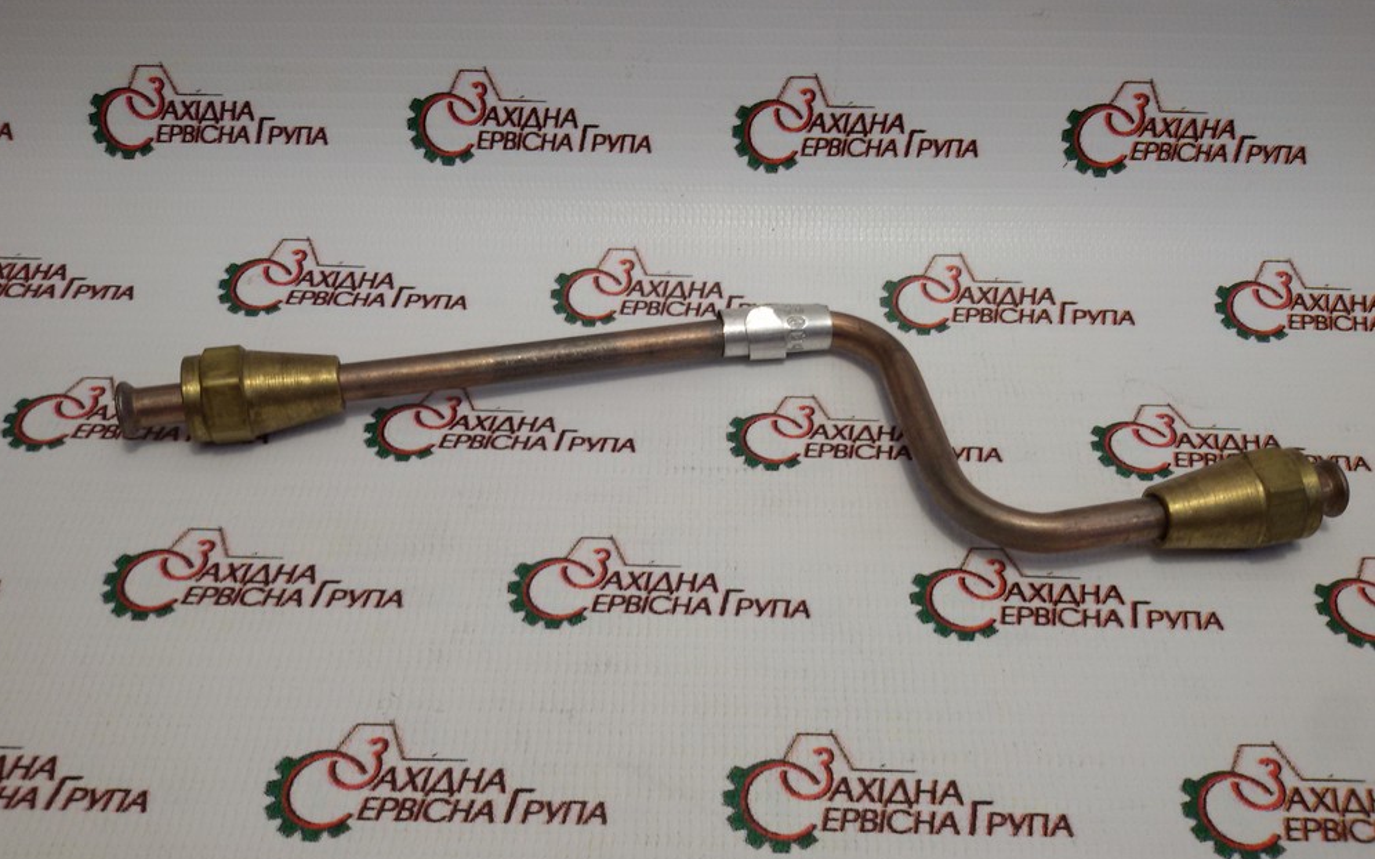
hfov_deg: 58.2
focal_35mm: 33
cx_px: 686
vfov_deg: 38.3
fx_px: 1236
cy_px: 447
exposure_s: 1/100
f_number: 2.4
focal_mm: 2.93
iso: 50
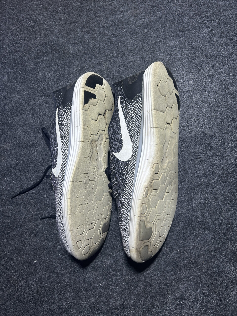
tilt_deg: -59.3
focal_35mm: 26
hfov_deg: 53.1
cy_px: 158
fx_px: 237
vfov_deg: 67.3
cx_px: 118
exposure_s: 1/100
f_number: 1.5
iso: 80
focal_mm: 5.7
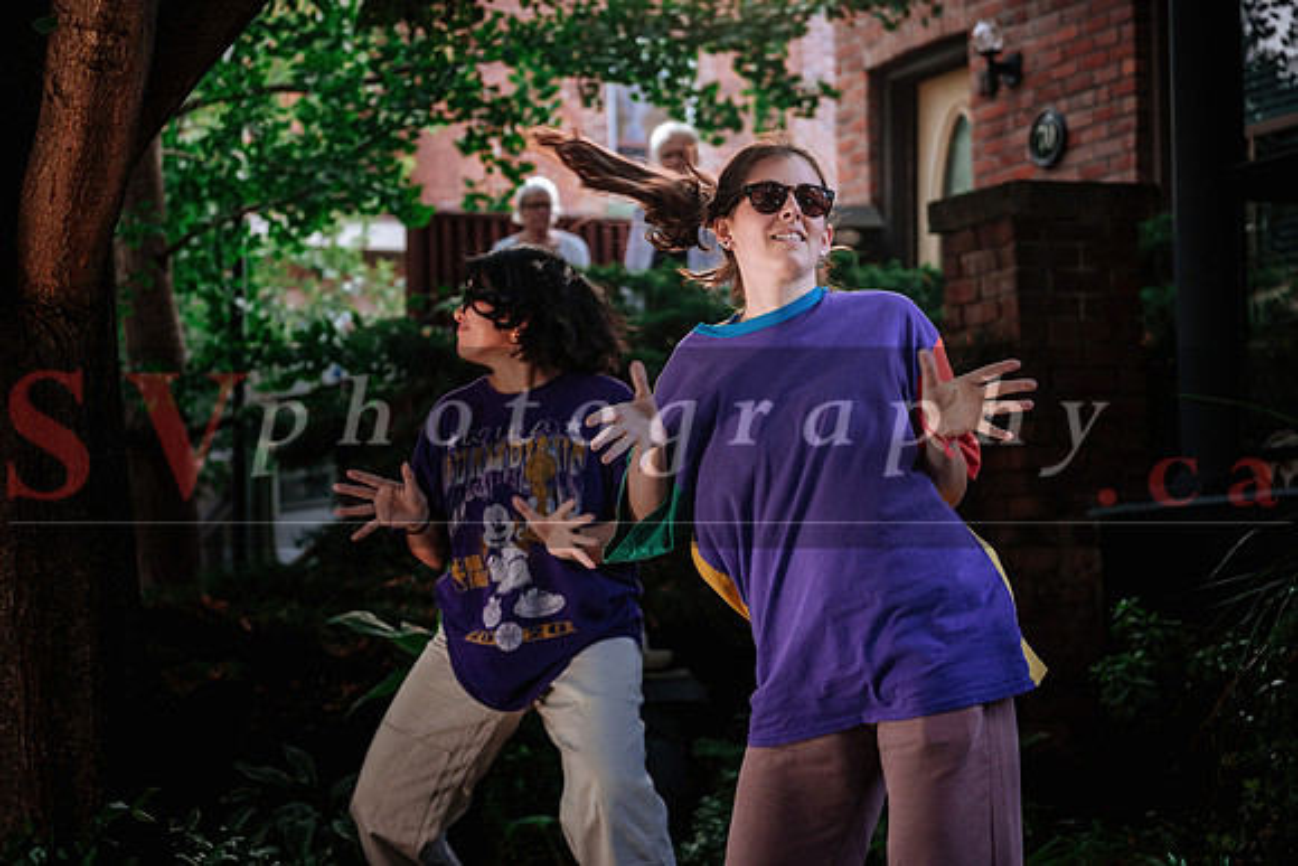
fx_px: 2913
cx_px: 599
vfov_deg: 16.9
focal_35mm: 81
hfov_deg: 25.1
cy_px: 400
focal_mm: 50
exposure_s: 1/200
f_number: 2.8
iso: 400
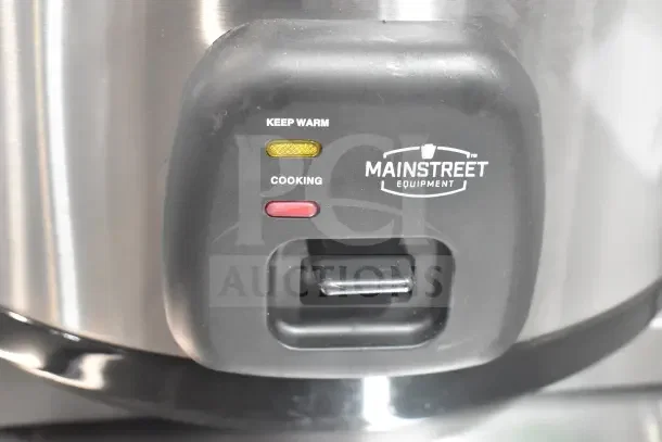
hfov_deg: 38.9
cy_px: 221
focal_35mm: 51
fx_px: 938
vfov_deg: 26.5
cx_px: 331
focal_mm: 34
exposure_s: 1/125
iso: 6400
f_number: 5.6
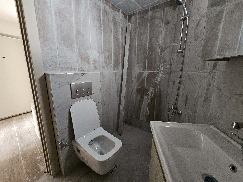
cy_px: 91
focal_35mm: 13
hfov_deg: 106.2
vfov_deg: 89.9
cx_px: 122
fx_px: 91
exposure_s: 1/25
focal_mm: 2.2
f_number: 2.2
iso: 800
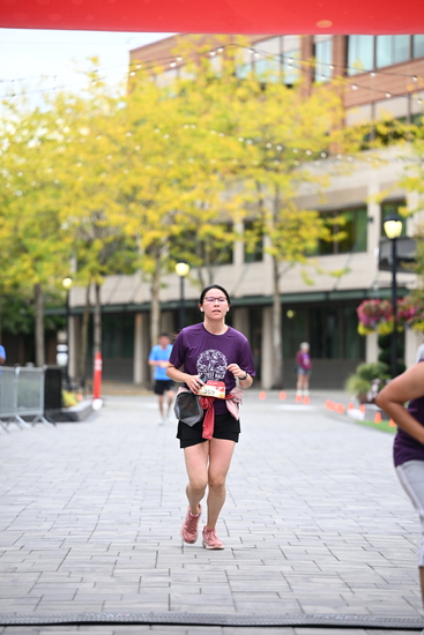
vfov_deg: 16.4
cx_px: 212
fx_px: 2207
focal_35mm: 125
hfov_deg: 11.0
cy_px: 318
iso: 640
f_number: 2.8
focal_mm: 125
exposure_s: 1/1600
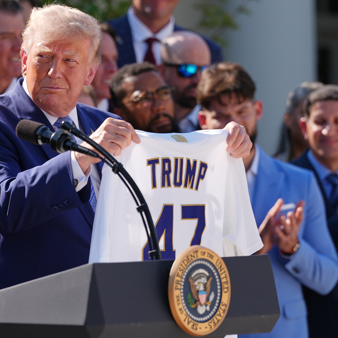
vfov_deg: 4.6
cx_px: 109
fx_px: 4165
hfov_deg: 4.6
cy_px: 169
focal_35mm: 377
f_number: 4
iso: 125
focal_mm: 197
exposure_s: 1/1250
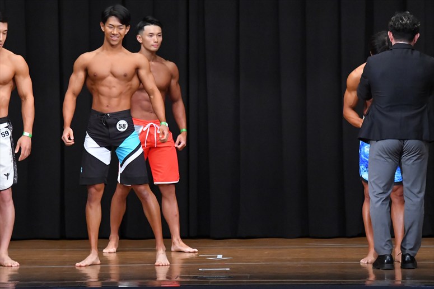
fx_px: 2892
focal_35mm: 240
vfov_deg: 5.7
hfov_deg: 8.6
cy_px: 144
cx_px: 217
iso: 8000
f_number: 5.6
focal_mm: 160
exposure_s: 1/400
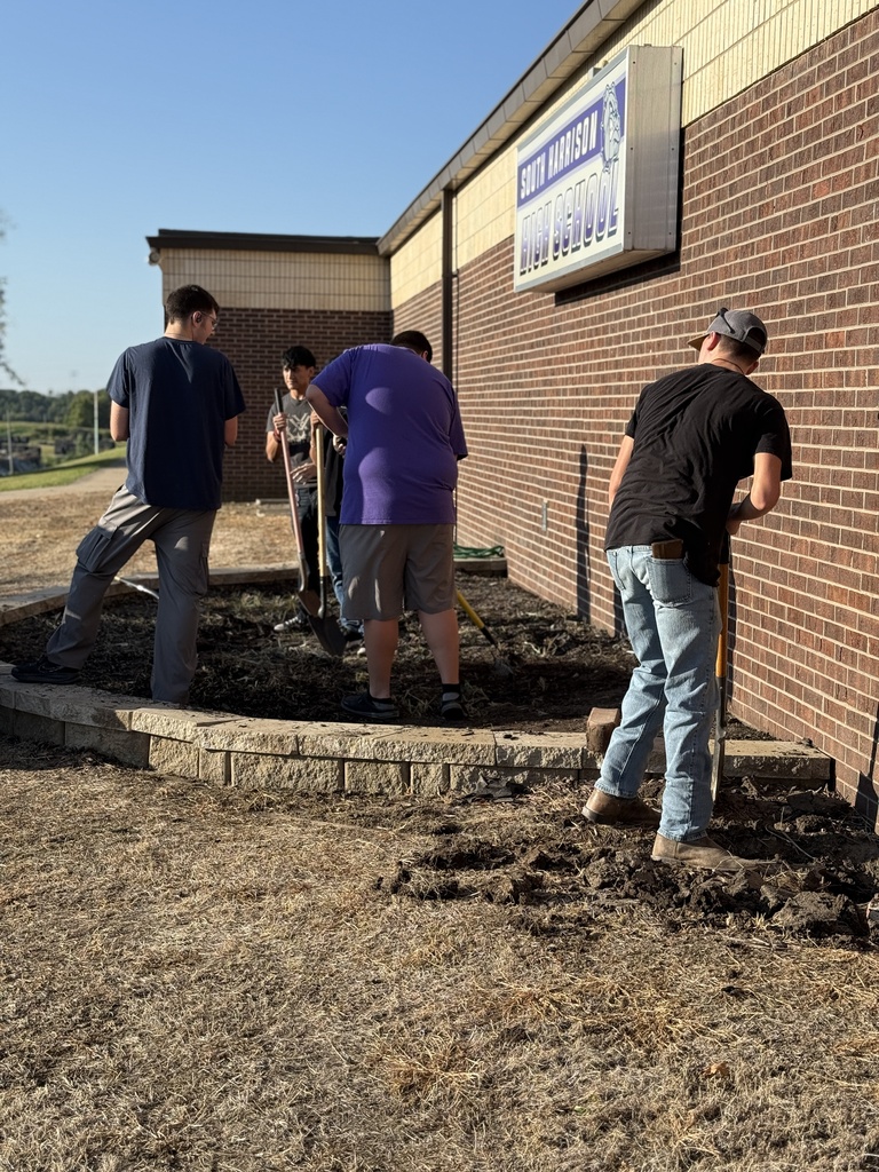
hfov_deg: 30.3
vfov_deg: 39.7
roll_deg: +0.4
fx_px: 1625
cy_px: 586
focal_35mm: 48
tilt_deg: -7.2
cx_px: 440
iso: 64
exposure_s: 1/2667
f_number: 1.78
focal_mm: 6.76
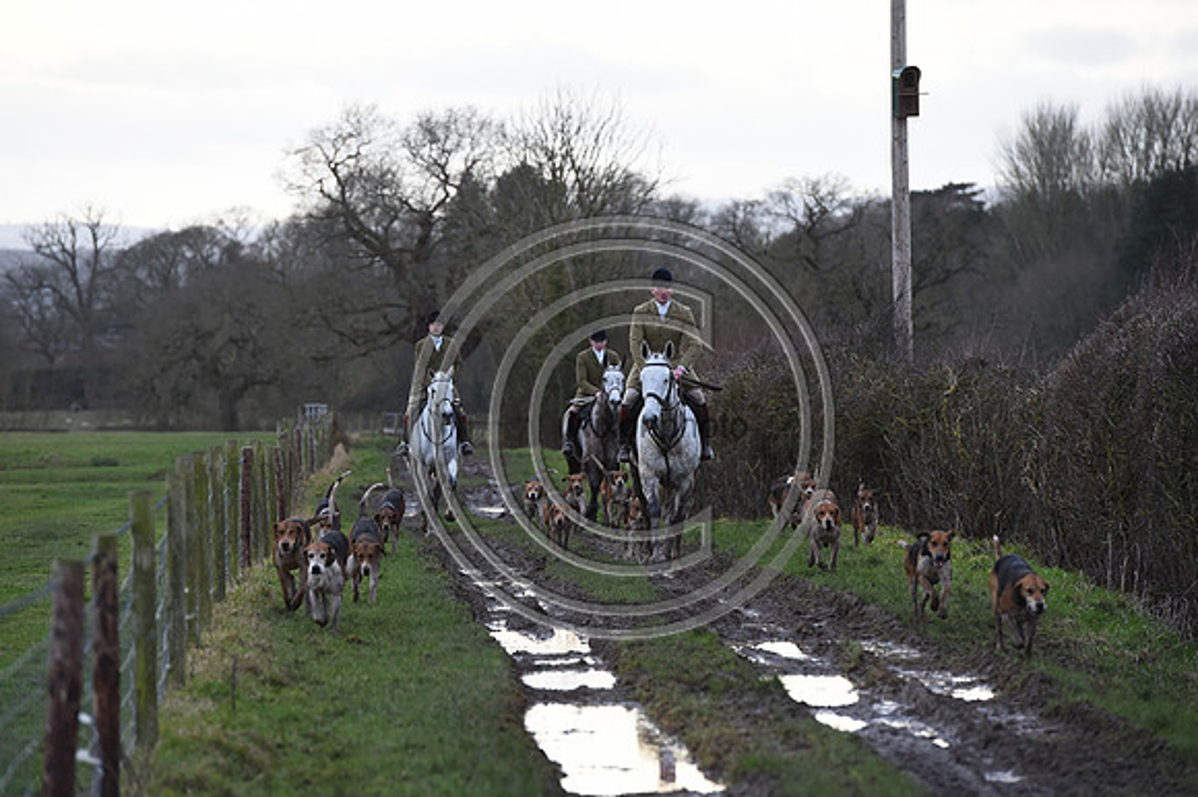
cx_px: 599
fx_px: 6652
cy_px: 398
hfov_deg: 10.3
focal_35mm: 200
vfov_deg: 6.9
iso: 1800
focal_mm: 200
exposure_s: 1/1250
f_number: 5.6
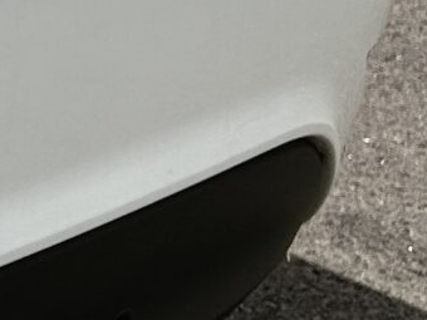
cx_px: -810
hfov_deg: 8.6
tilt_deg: -18.3
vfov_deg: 7.5
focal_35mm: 196
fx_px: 2418
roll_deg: -1.4
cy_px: -49
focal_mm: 5.7
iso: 50
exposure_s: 1/7463
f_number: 1.5
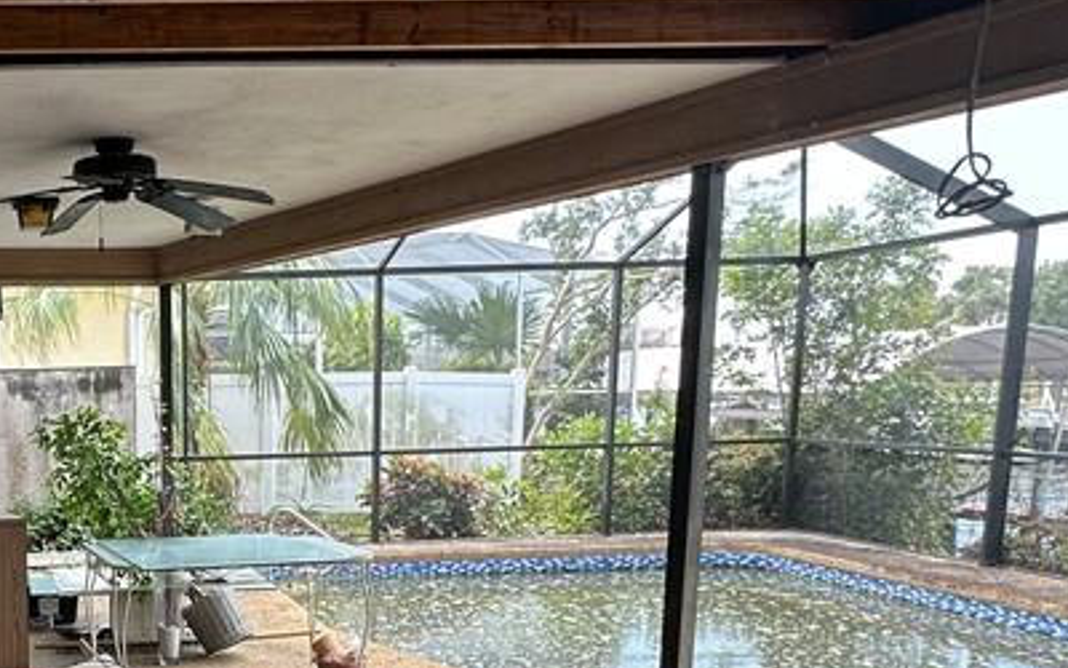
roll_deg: +1.7
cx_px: 56
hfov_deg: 45.4
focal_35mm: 38
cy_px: 580
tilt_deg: -9.0
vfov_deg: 32.2
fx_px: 1106
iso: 40
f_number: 2.2
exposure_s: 1/102
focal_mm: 2.22
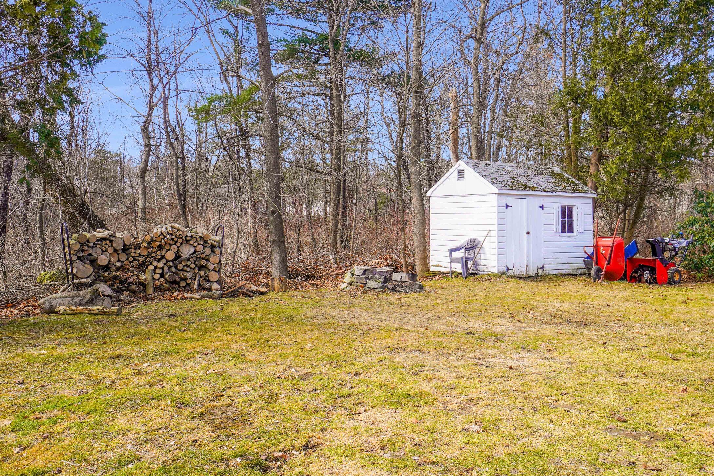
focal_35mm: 33
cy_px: 202
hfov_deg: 57.0
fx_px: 654
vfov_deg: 39.9
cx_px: 407
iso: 100
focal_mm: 16
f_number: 7.1
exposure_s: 1/100
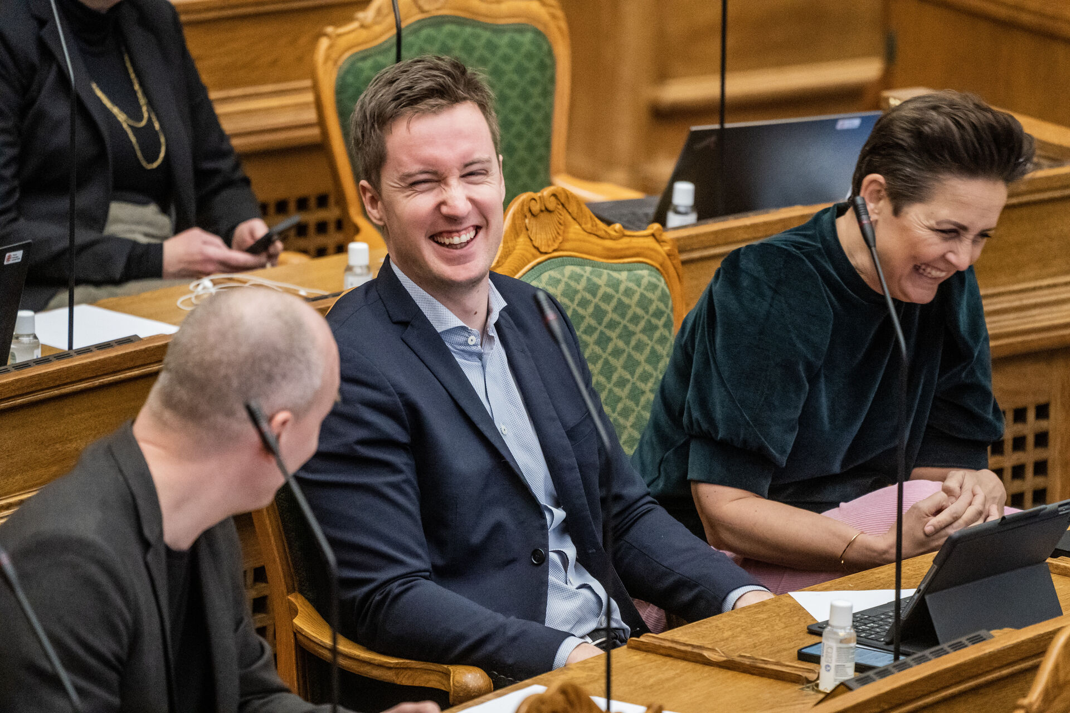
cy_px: 356
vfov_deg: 4.4
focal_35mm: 315
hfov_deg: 6.5
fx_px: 9362
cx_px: 535
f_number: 5.6
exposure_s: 1/125
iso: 8000
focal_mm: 315
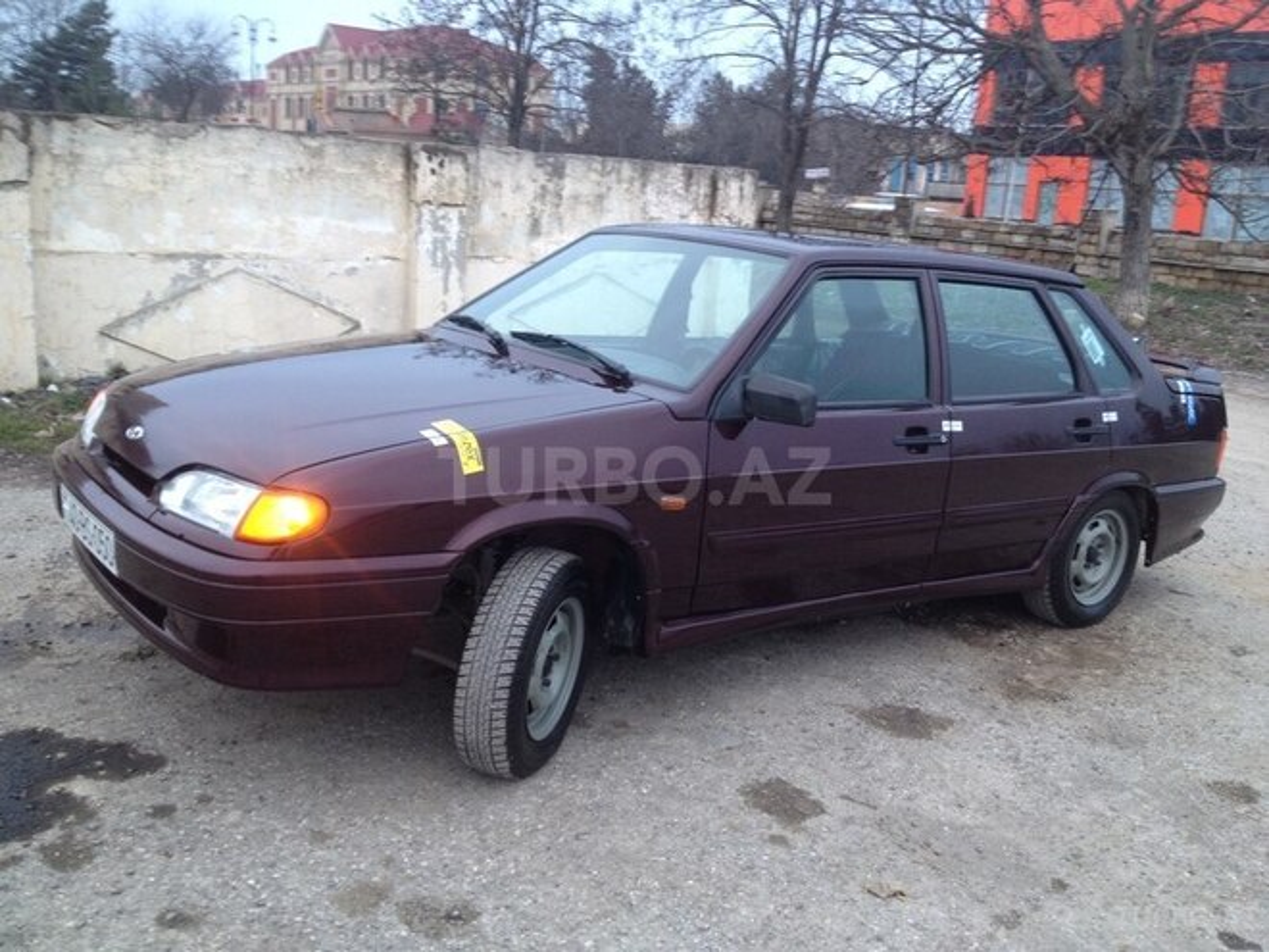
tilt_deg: -14.3
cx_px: 634
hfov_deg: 52.6
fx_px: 1283
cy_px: 476
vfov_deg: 40.7
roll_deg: -6.3
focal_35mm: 35
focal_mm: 4.28
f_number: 2.4
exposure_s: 1/20
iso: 50
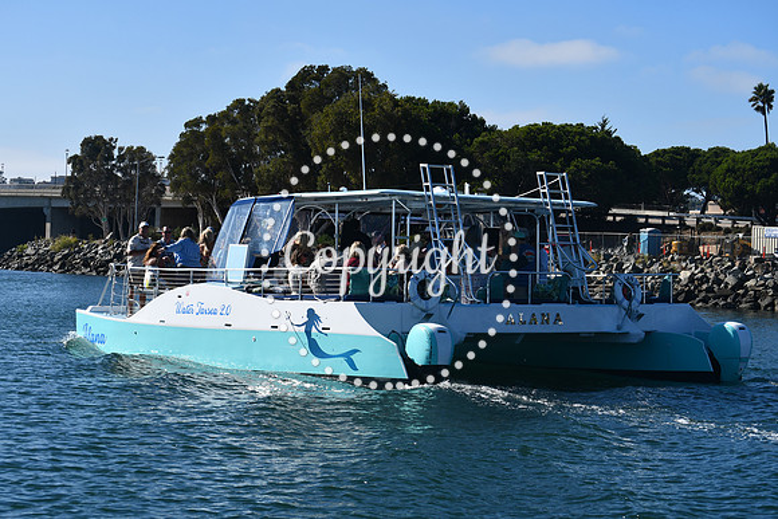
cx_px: 389
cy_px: 260
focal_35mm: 82
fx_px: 1772
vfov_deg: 16.7
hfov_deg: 24.8
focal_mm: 55
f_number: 10
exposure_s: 1/400
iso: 100
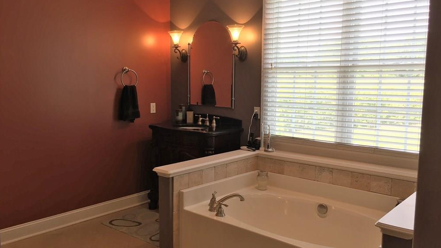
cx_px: 221
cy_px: 122
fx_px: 374
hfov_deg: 61.0
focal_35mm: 32
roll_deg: -1.7
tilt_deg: -6.4
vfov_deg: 36.7
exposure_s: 1/60
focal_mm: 4.15
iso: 40
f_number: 2.2
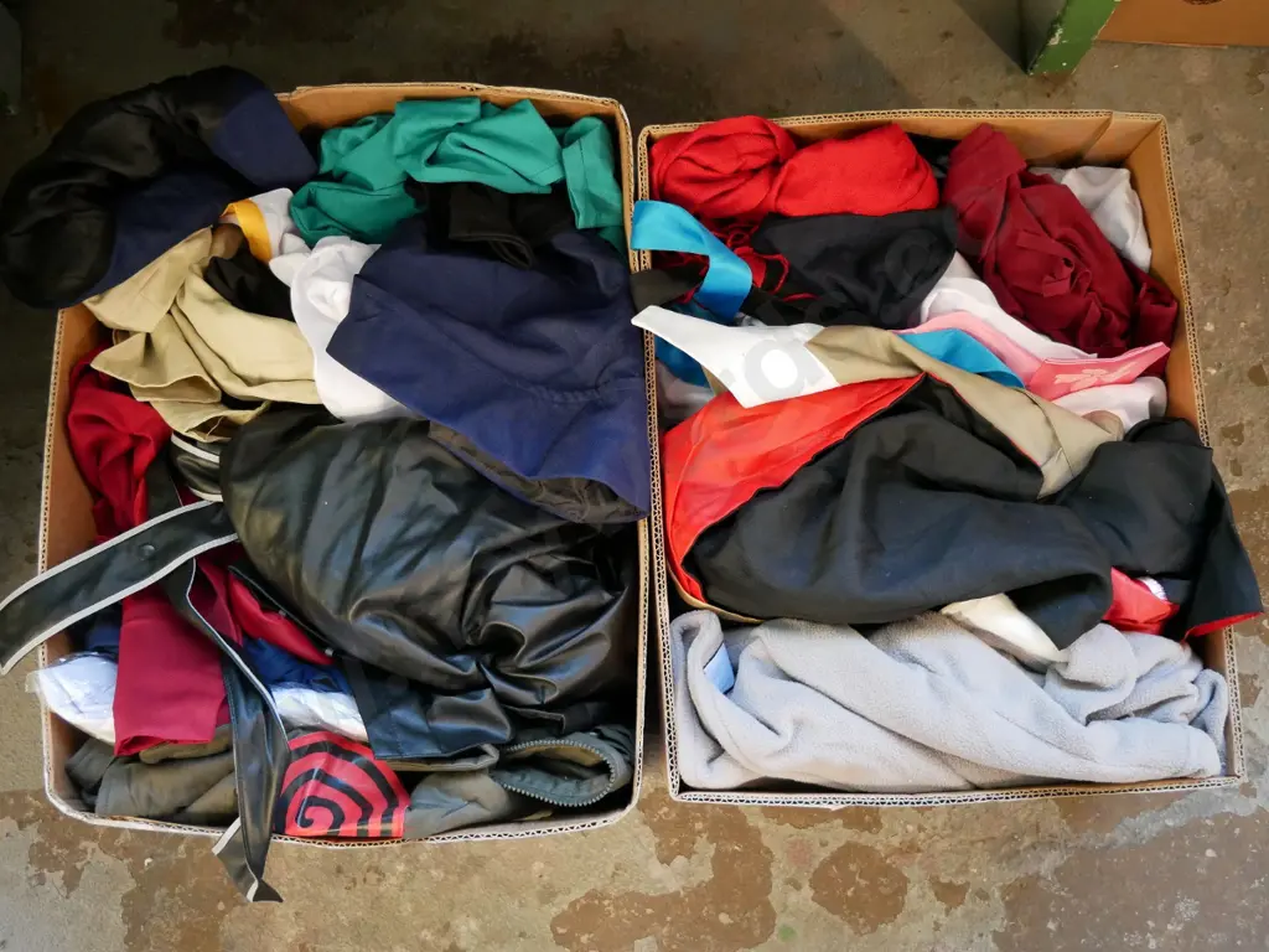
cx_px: 634
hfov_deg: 51.4
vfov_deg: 39.7
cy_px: 476
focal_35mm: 36
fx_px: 1320
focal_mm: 18
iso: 3200
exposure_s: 1/60
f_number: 3.9
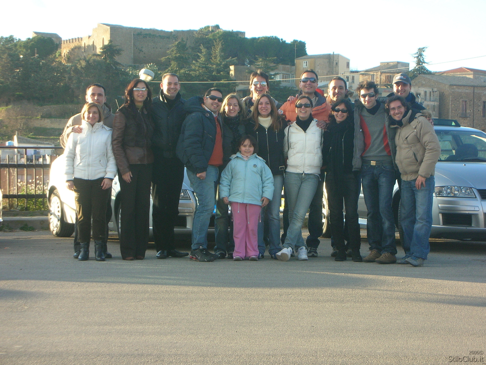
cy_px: 182
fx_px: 1474
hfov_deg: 18.7
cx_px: 243
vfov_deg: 14.1
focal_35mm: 105
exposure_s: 1/60.3
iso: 64
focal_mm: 17.4
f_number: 5.4
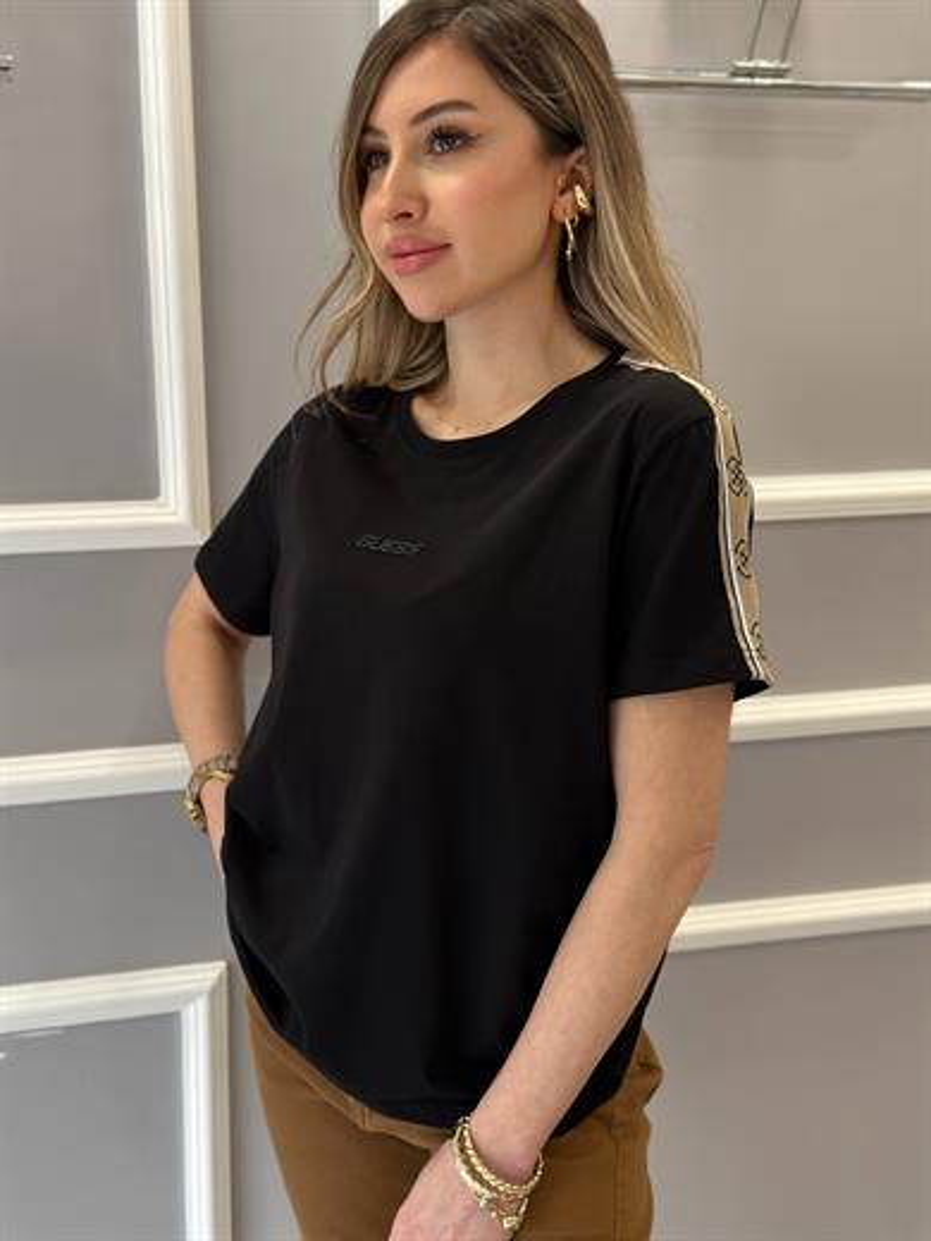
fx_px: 1721
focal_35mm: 48
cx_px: 466
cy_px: 620
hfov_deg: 30.3
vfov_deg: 39.7
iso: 125
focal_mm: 6.86
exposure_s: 1/102
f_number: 1.78
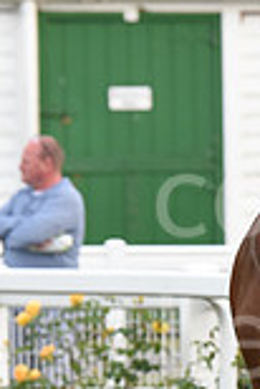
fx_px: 5685
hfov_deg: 2.6
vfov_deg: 3.9
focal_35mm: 526
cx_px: 487
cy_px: 360
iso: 1600
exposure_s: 1/800
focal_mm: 140
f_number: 4.5
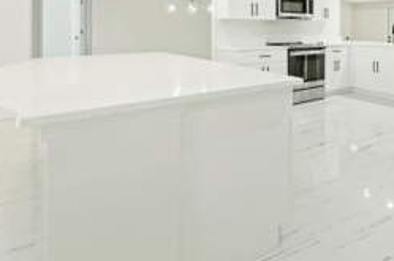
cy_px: 32
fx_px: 295
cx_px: 307
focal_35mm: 27
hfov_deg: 62.6
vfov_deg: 44.1
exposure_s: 1/6
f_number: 9
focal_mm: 14
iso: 250
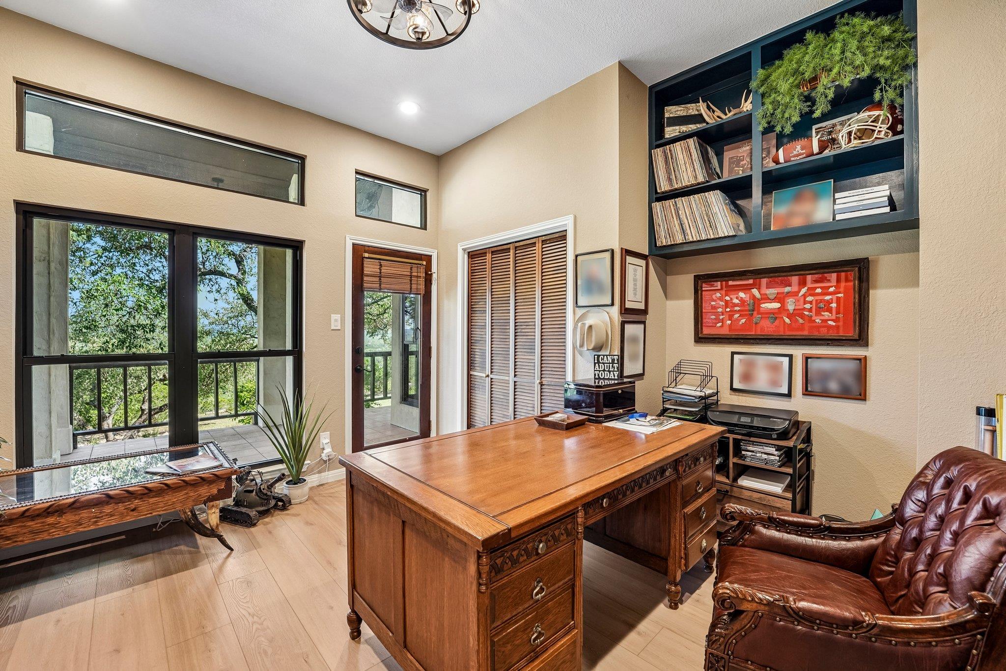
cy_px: 336
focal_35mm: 14
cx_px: 503
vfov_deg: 81.2
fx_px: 391
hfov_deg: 104.3
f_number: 8
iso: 400
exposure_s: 1/10
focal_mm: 14
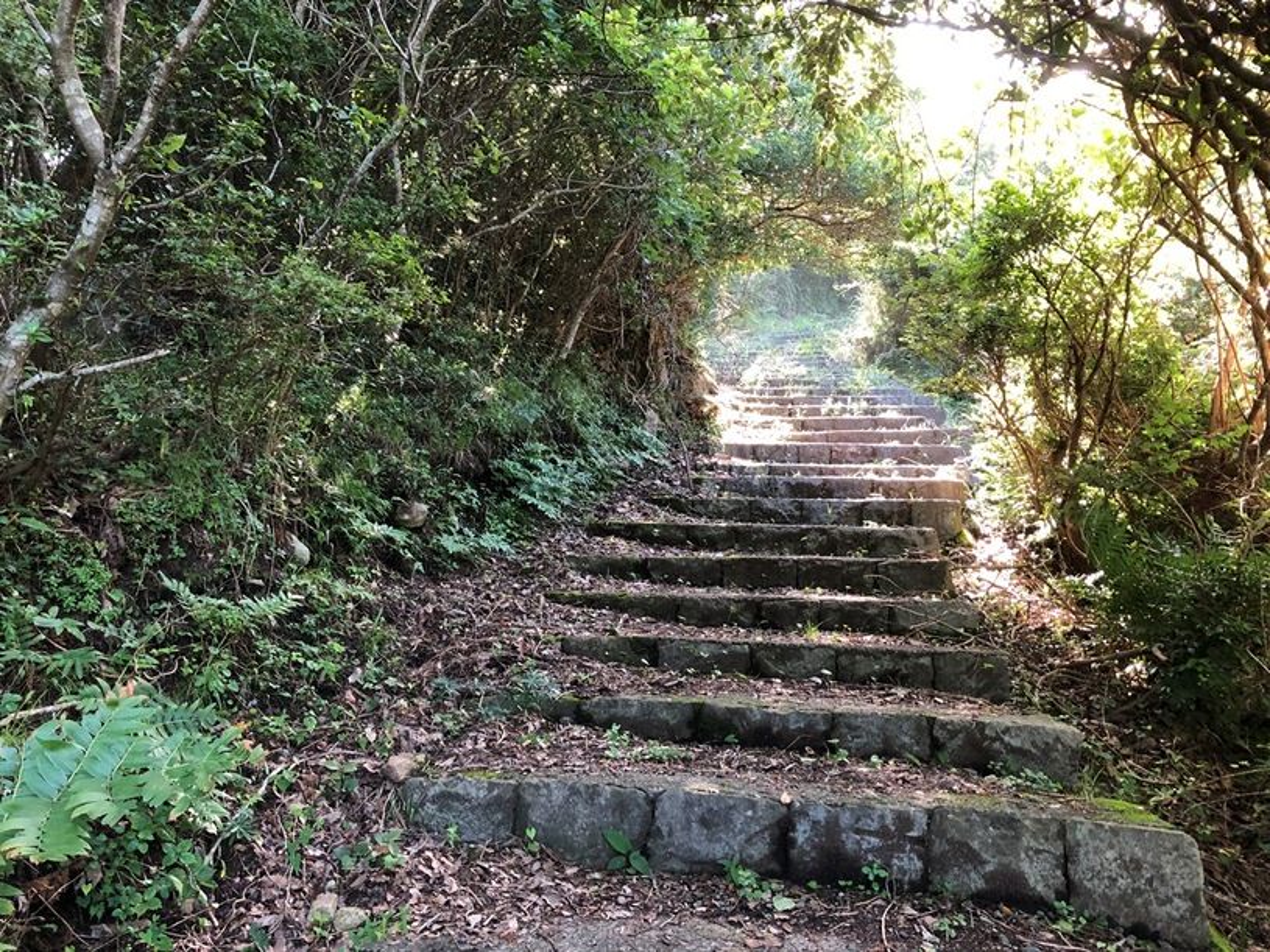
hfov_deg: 63.5
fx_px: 1027
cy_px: 476
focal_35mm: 28
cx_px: 635
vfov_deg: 49.7
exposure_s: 1/30
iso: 40
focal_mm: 3.99
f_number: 1.8
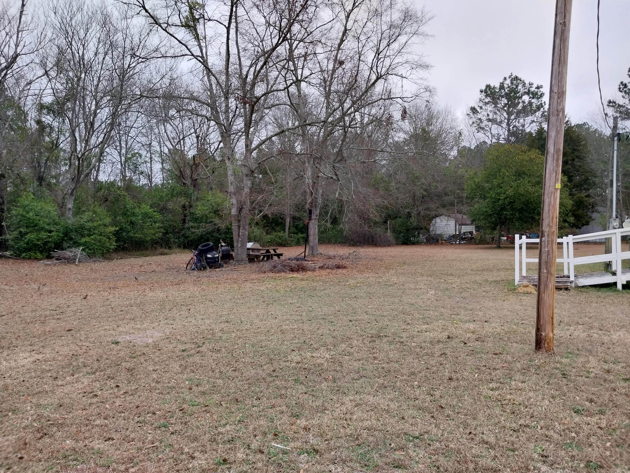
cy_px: 236
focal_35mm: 26
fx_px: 473
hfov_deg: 67.3
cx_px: 315
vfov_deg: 53.1
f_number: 1.8
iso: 20
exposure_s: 1/170
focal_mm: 4
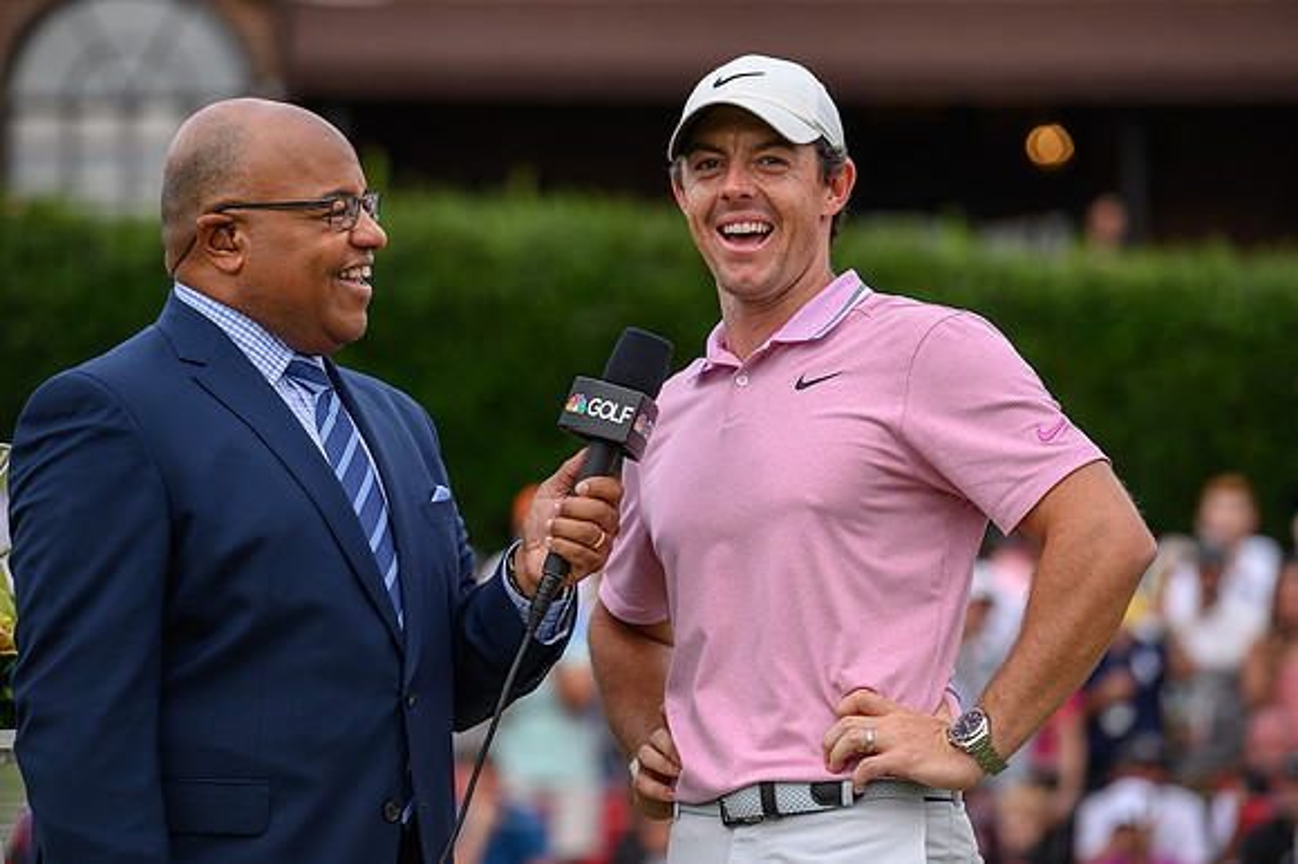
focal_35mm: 180
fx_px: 6486
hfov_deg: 11.4
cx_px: 649
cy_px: 432
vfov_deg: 7.6
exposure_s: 1/400
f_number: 4
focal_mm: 180
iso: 160
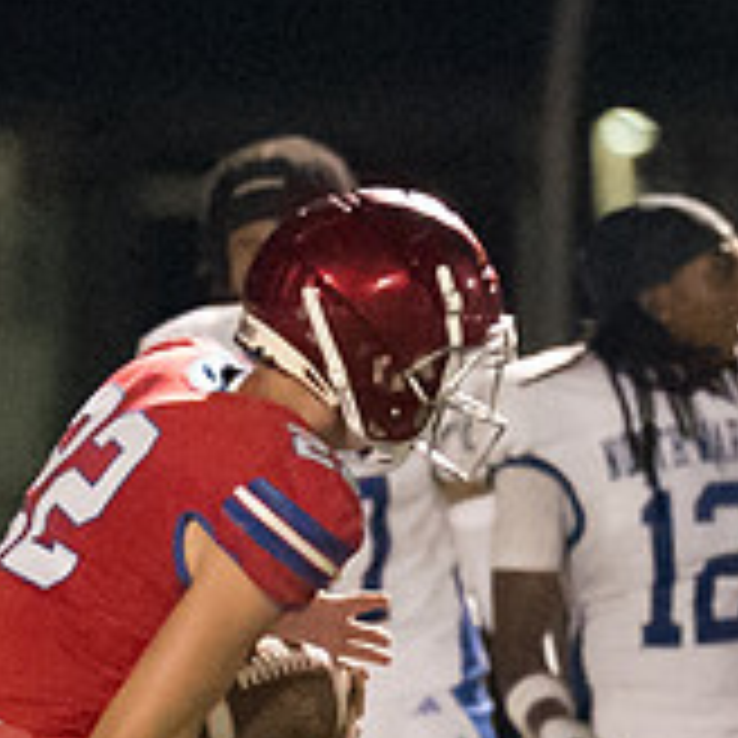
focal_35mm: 1683
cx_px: 106
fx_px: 40595
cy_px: 716
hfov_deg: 1.0
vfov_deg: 1.0
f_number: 2.8
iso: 12800
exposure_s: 1/1000
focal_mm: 200
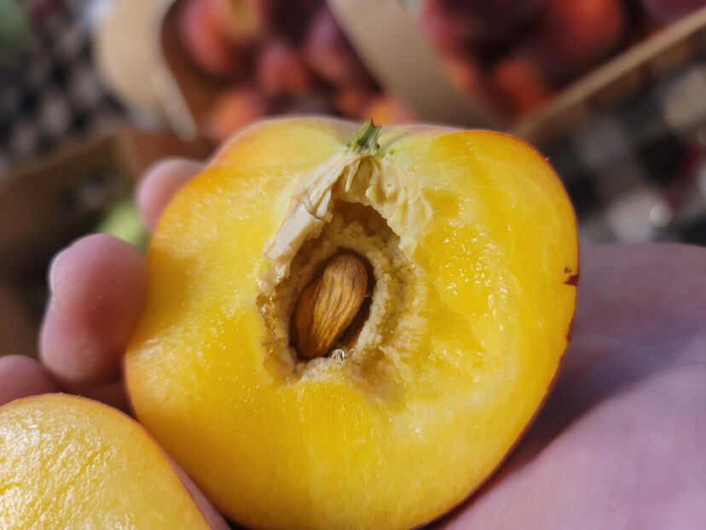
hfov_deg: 69.4
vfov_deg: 54.9
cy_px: 265
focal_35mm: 25
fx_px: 510
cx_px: 353
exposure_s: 1/40
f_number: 1.8
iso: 400
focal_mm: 7
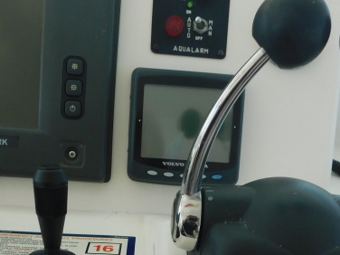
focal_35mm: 49
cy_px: 250
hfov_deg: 38.9
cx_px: 159
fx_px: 481
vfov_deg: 28.0
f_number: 3
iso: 125
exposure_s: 1/640
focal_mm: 4
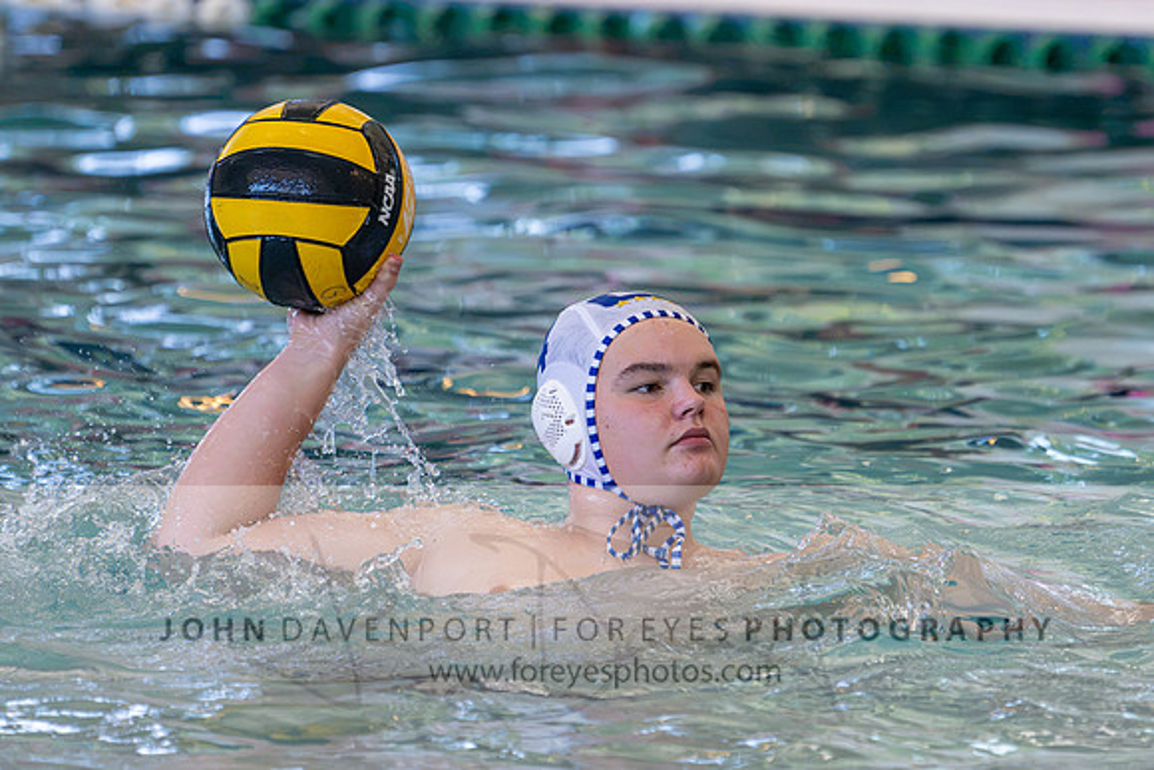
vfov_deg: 3.4
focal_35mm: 407
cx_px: 616
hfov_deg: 5.1
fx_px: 13033
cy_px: 272
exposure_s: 1/1000
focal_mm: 270
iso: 10000
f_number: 4
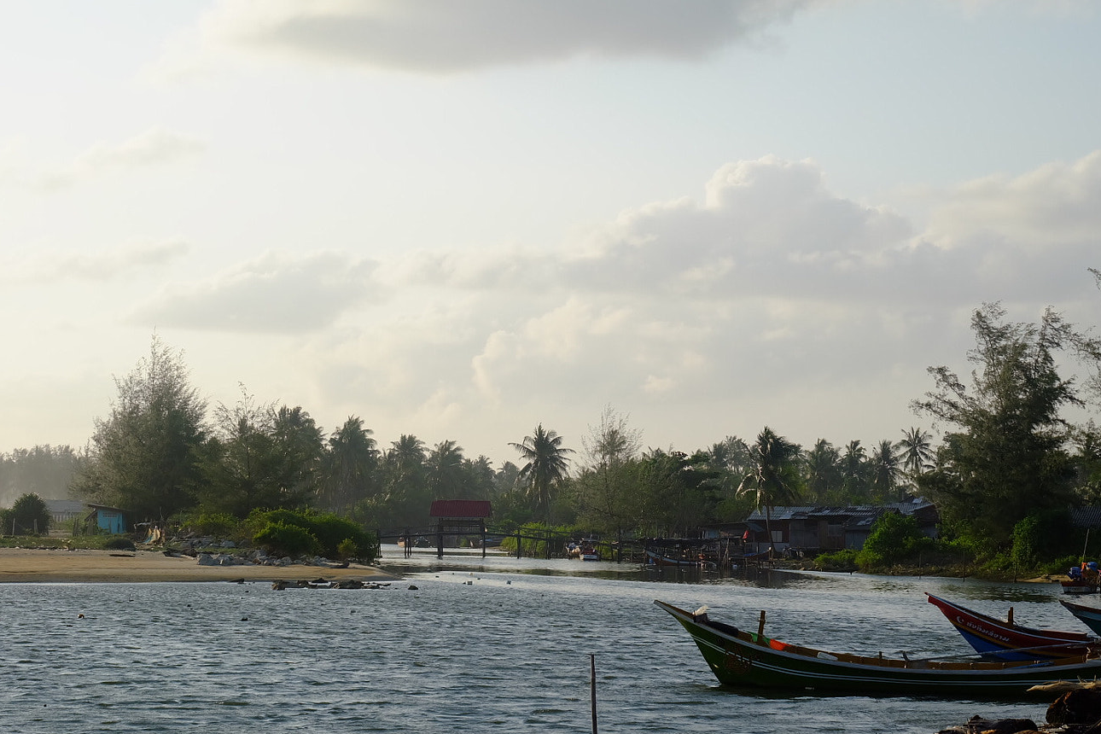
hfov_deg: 21.9
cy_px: 421
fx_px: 2844
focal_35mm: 93
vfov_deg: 14.7
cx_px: 572
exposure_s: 1/420
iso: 400
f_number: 10
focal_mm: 50
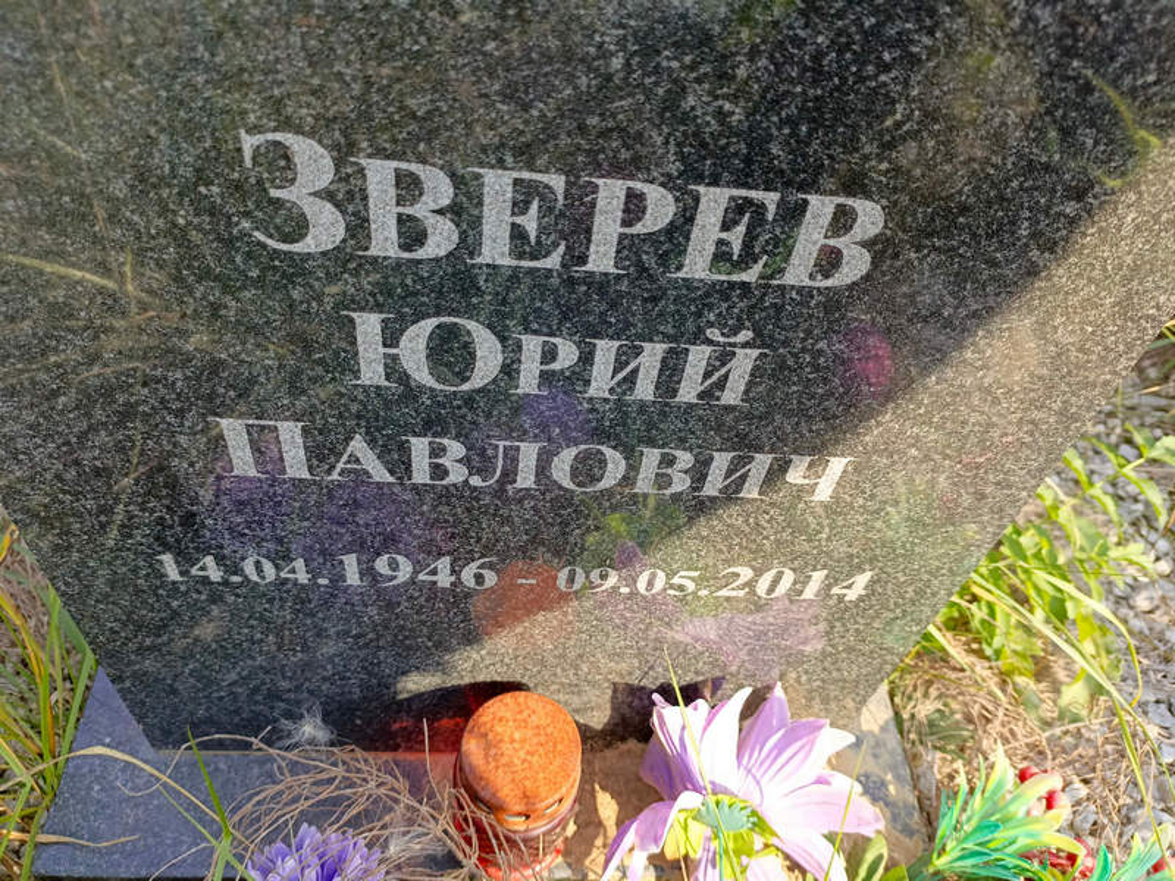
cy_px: 440
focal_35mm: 25
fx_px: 849
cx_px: 588
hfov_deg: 69.4
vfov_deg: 54.9
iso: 110
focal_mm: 4.76
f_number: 1.69
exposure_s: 1/186
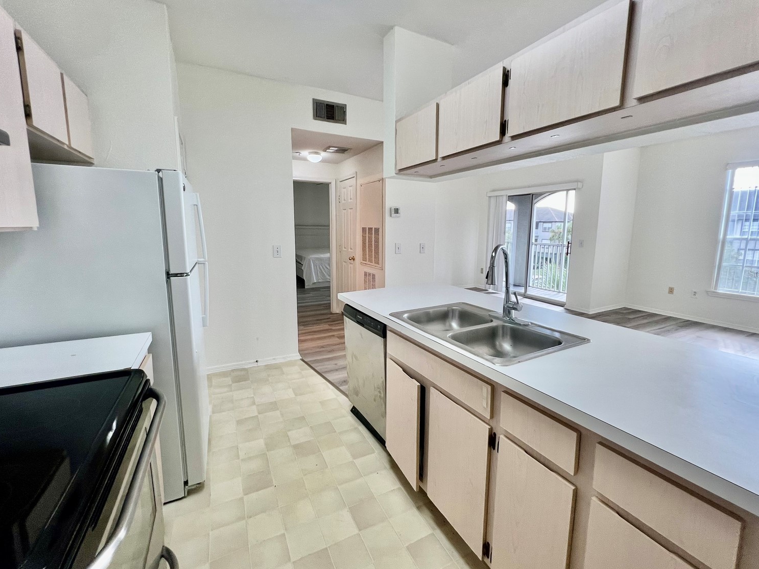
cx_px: 388
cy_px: 273
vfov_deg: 85.6
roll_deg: +0.2
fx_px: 307
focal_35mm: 14
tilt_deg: -9.1
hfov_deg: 102.1
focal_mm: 1.57
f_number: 1.8
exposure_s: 1/120
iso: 80
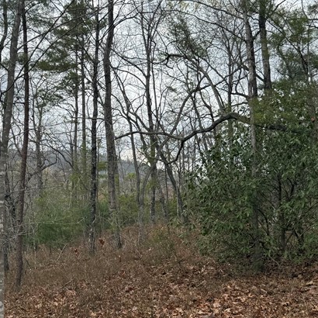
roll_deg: -0.9
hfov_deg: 31.6
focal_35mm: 53
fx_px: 551
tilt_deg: +6.5
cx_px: 75
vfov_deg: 32.2
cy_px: 173
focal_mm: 6.76
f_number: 1.78
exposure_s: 1/2169
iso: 100
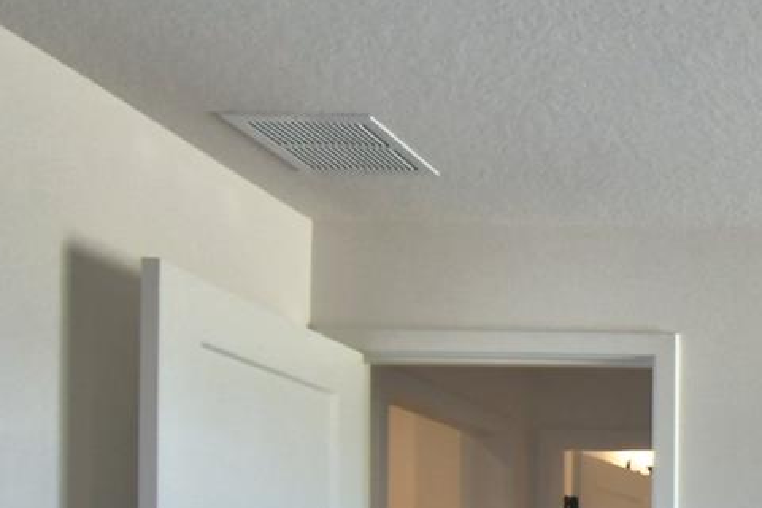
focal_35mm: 50
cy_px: 603
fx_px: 1058
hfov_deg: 30.9
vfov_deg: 24.5
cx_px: 991
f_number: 4.5
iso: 280
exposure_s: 1/125
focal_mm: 10
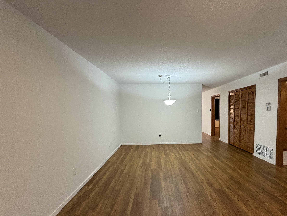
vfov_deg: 71.4
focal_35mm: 18
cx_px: 165
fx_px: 149
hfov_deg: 87.1
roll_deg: +0.9
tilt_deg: -3.4
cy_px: 119
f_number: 2.2
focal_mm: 2.22
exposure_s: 1/60
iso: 320
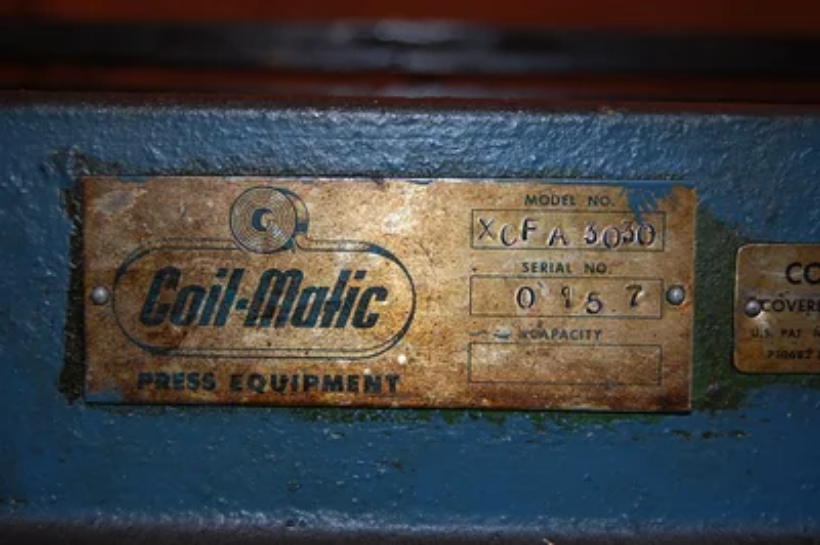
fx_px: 1366
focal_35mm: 60
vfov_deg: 22.6
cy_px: 272
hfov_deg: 33.4
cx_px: 410
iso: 360
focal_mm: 40
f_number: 5
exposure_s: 1/60
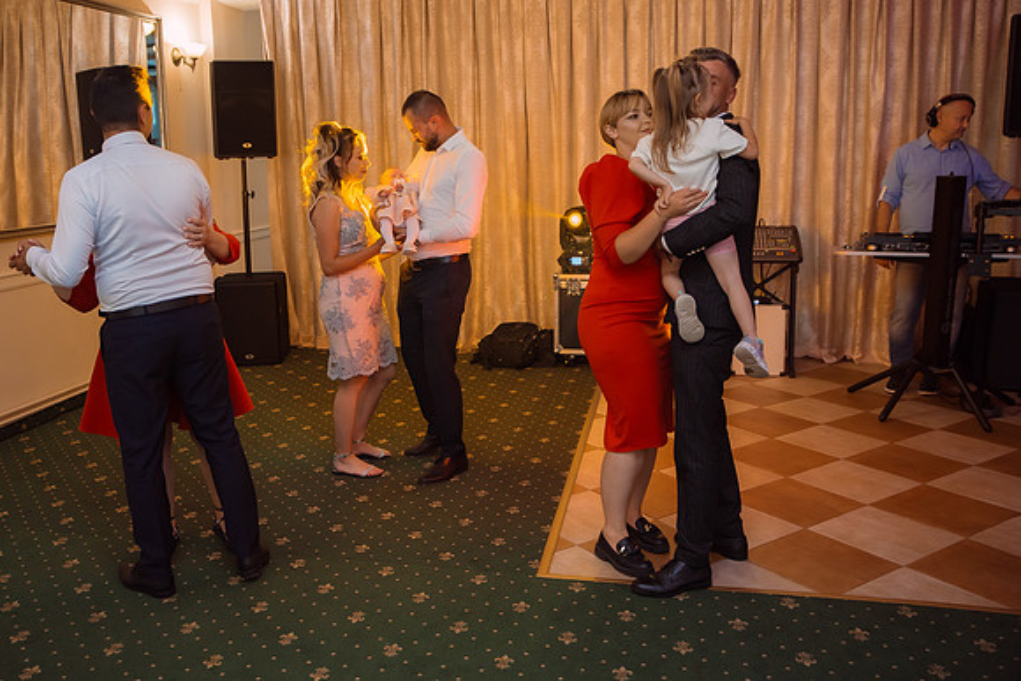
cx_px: 450
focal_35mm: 32
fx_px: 920
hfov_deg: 57.9
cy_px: 300
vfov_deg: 40.6
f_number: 2.8
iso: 1250
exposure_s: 1/200
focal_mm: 29
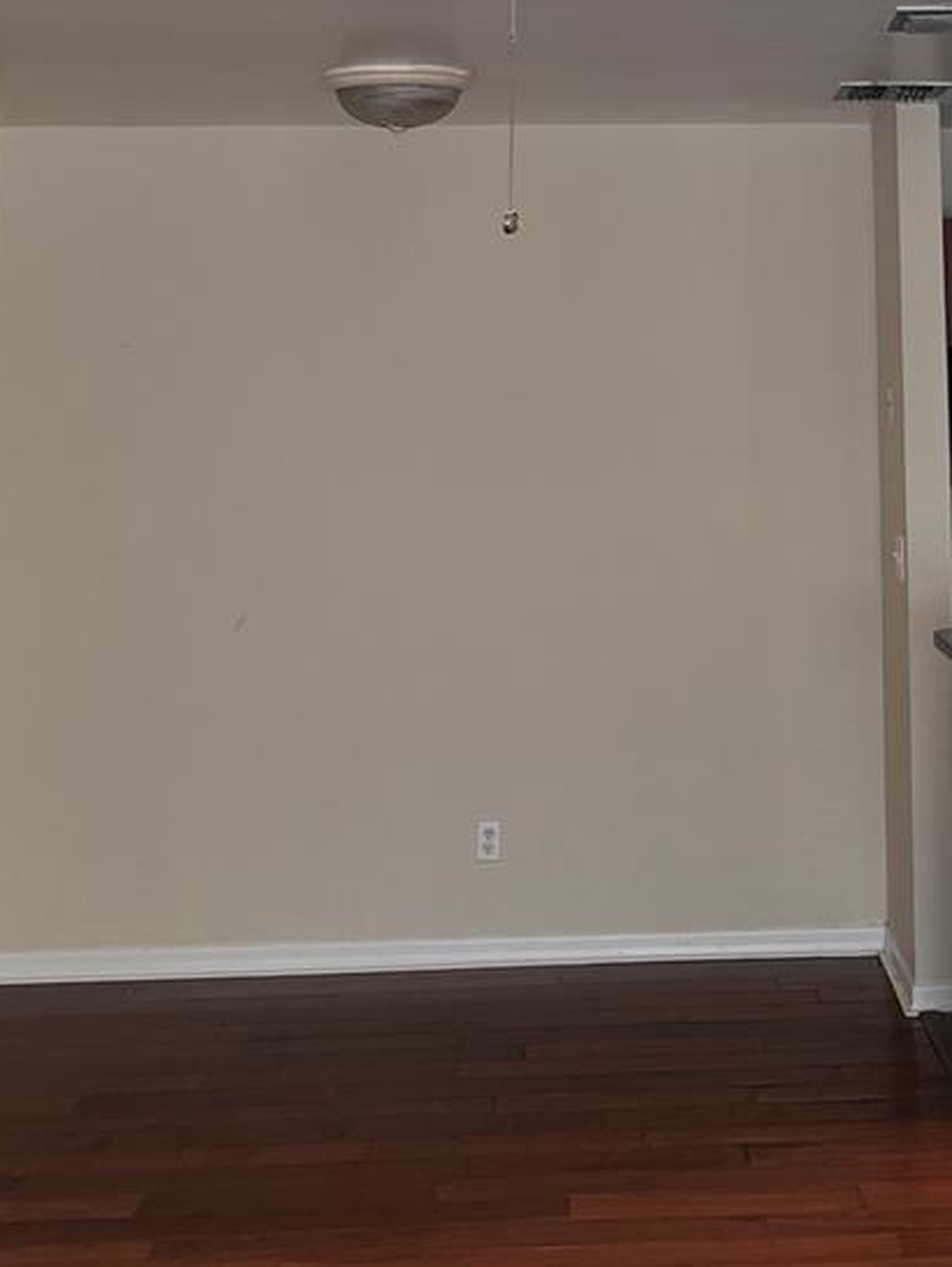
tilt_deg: +9.8
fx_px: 2088
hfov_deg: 25.3
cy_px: 39
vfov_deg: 31.5
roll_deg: +0.3
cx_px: 734
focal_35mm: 57
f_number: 1.5
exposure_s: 1/209
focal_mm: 5.7
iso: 40
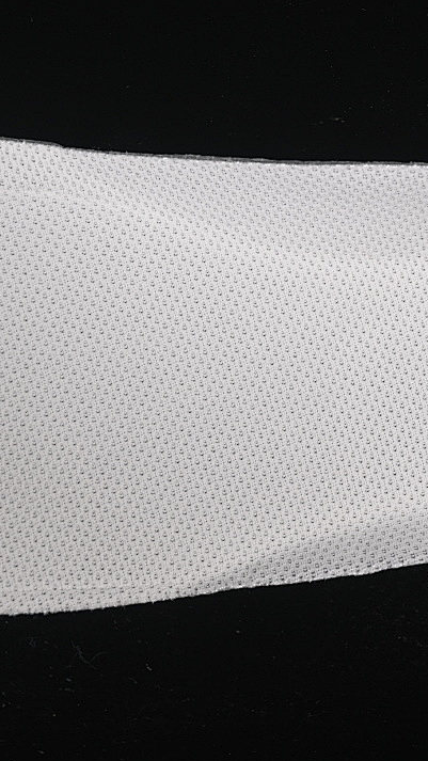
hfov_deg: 10.2
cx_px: 260
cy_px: 383
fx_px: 2401
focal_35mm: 119
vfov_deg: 18.0
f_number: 7.1
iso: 160
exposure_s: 1/80
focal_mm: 50
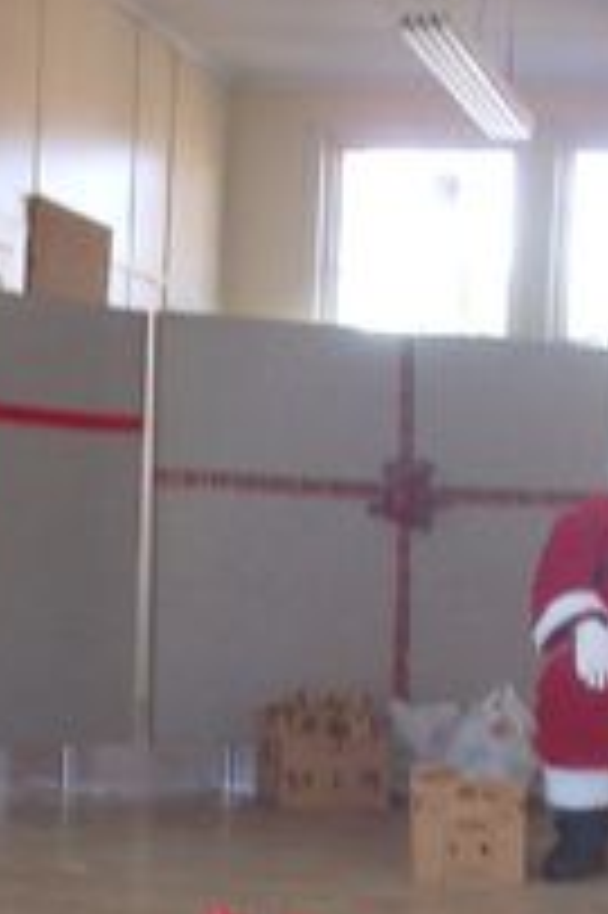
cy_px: 824
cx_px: 401
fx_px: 2030
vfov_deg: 24.6
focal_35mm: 80
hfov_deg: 17.0
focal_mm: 6
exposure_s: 1/30
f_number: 4.5
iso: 140
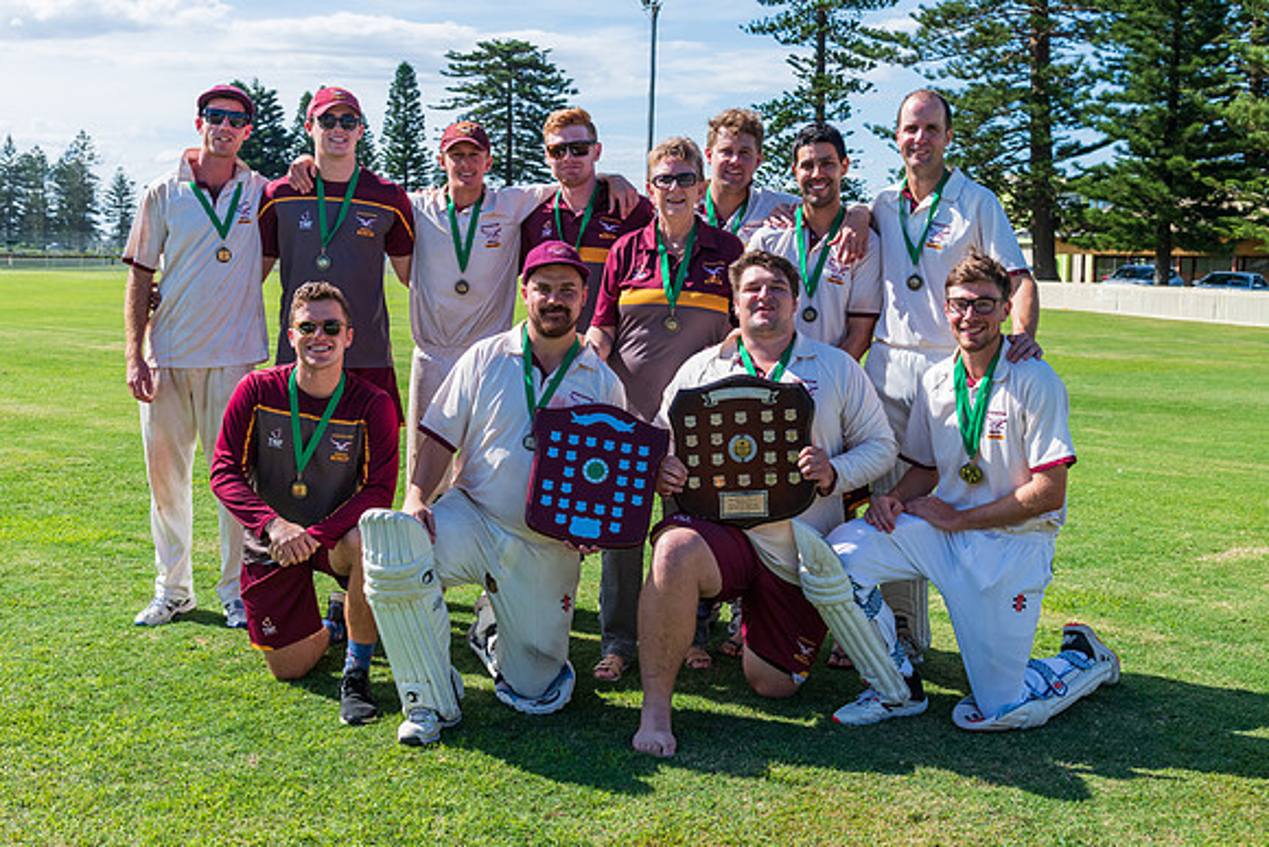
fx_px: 1645
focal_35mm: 47
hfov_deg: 42.2
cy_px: 442
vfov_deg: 28.9
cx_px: 629
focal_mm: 44
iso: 400
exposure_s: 1/800
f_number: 6.3
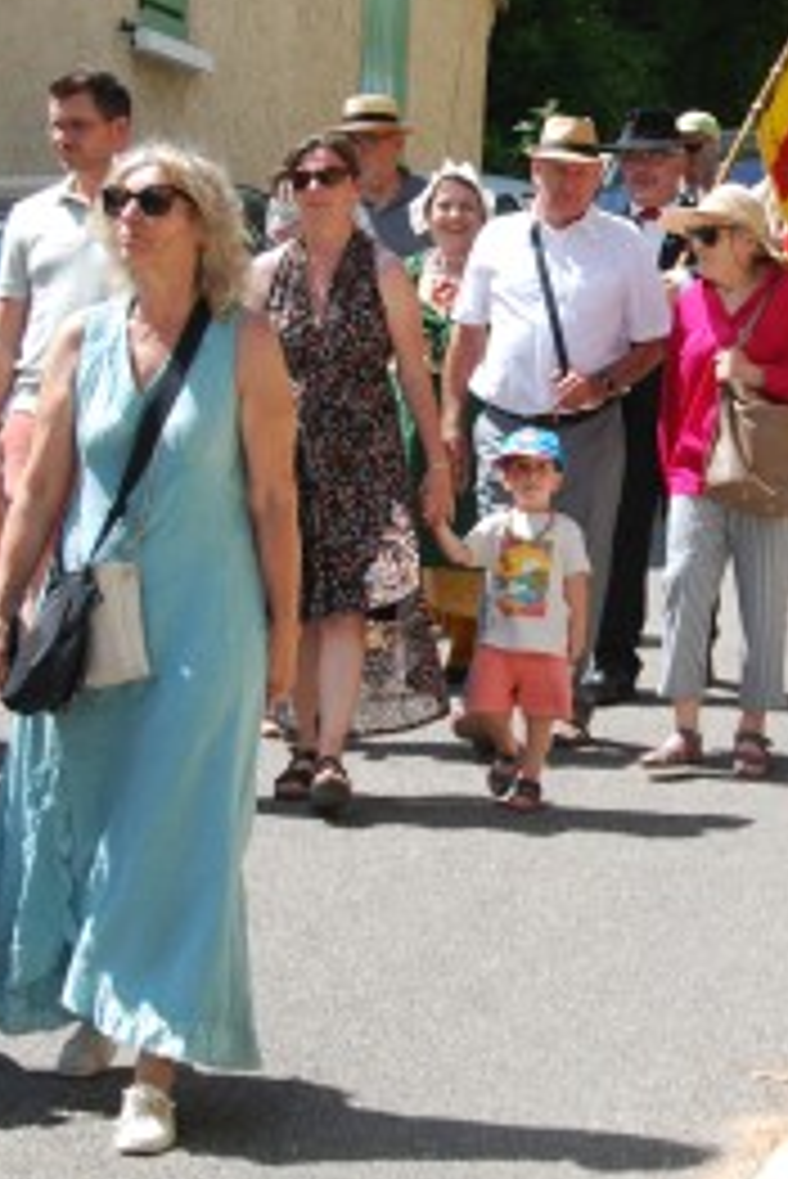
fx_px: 4721
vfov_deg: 14.2
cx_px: 687
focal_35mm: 144
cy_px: 378
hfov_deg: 9.5
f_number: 6.3
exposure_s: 1/200
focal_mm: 42
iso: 100
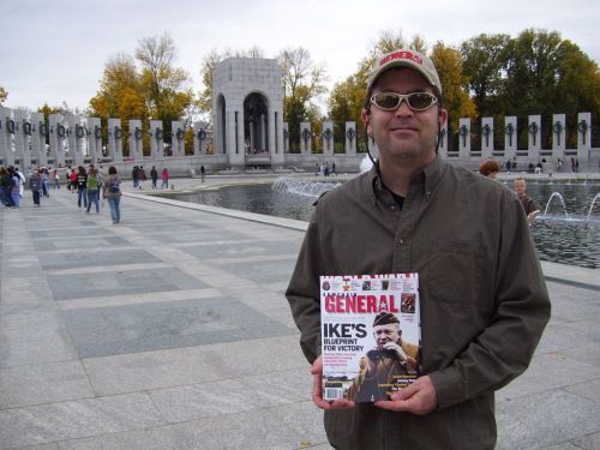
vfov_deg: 39.7
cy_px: 225
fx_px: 624
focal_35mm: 36
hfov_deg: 51.4
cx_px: 300
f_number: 2.7
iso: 80
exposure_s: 1/500
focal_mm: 6
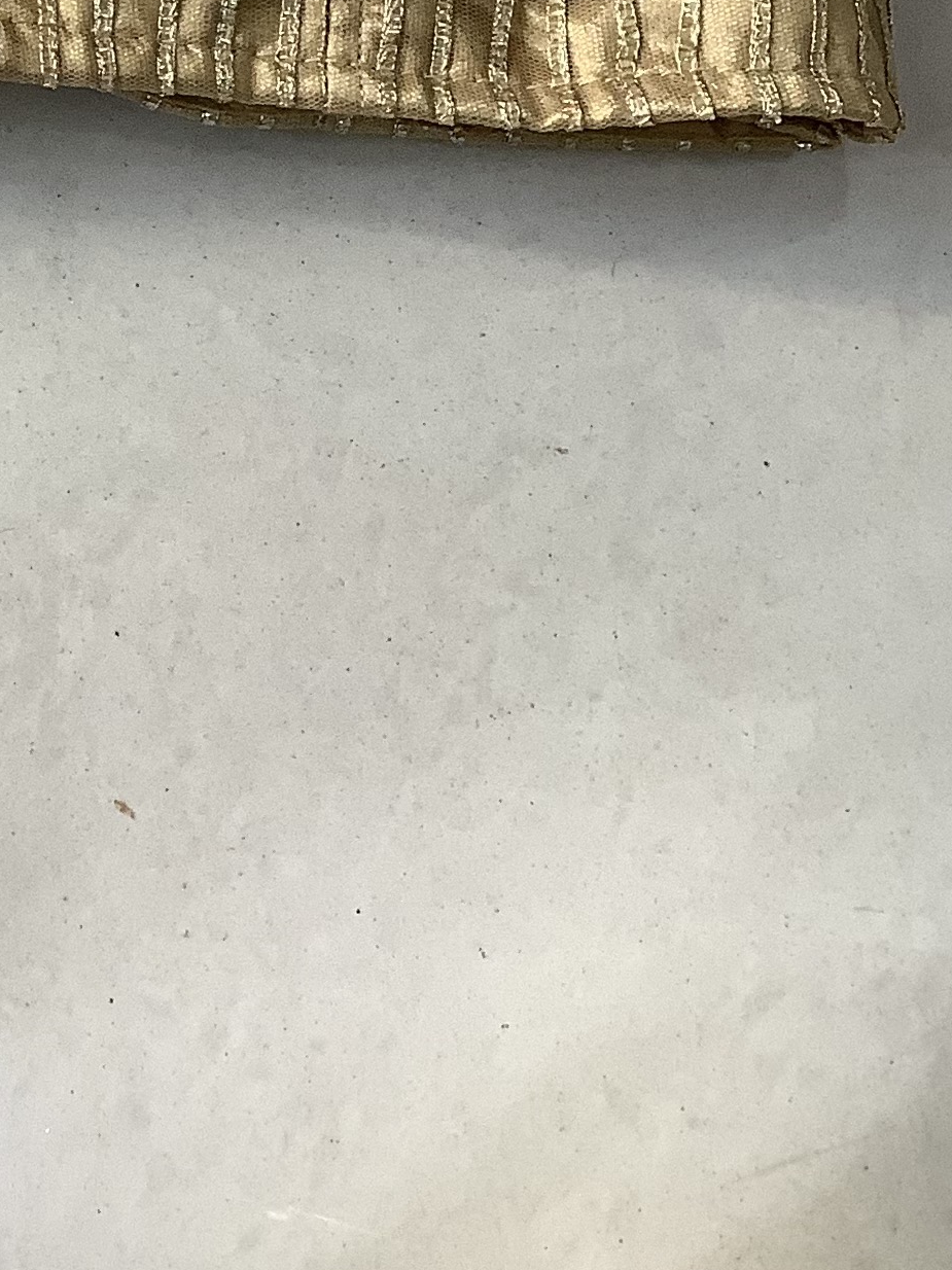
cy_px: -230
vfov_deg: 22.1
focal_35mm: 82
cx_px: -259
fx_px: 3008
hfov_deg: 17.0
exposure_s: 1/50
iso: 80
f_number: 2.4
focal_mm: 3.3
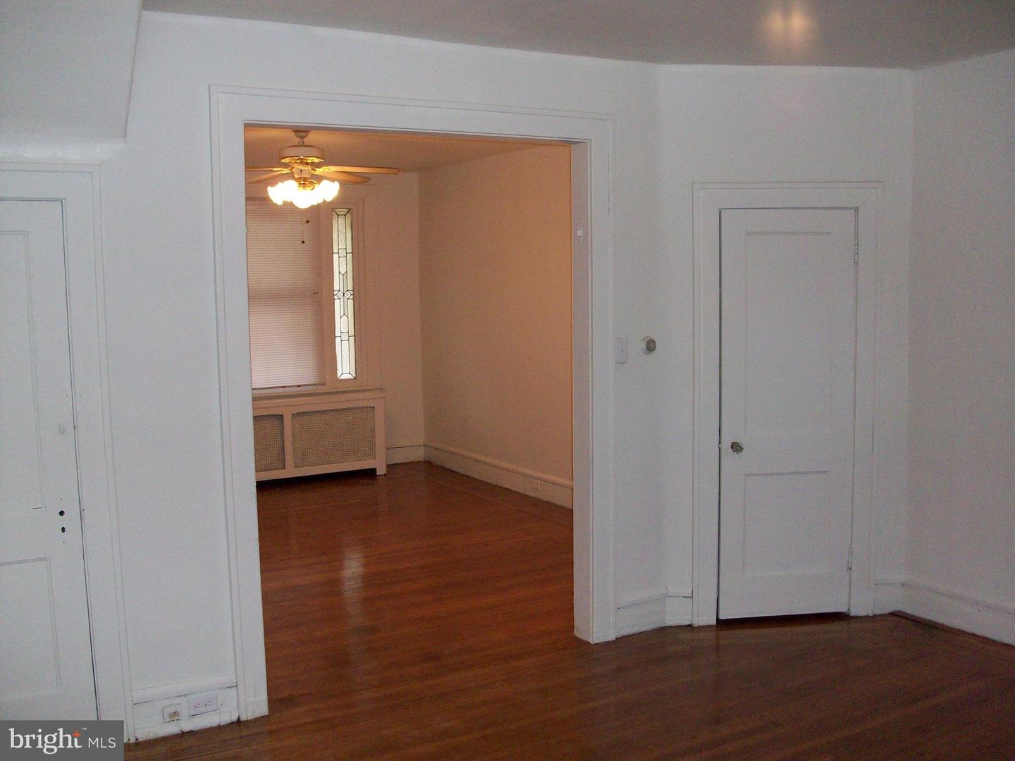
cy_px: 380
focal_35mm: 34
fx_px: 997
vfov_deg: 41.8
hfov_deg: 54.0
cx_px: 508
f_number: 2.8
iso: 160
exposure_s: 1/60
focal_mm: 5.7
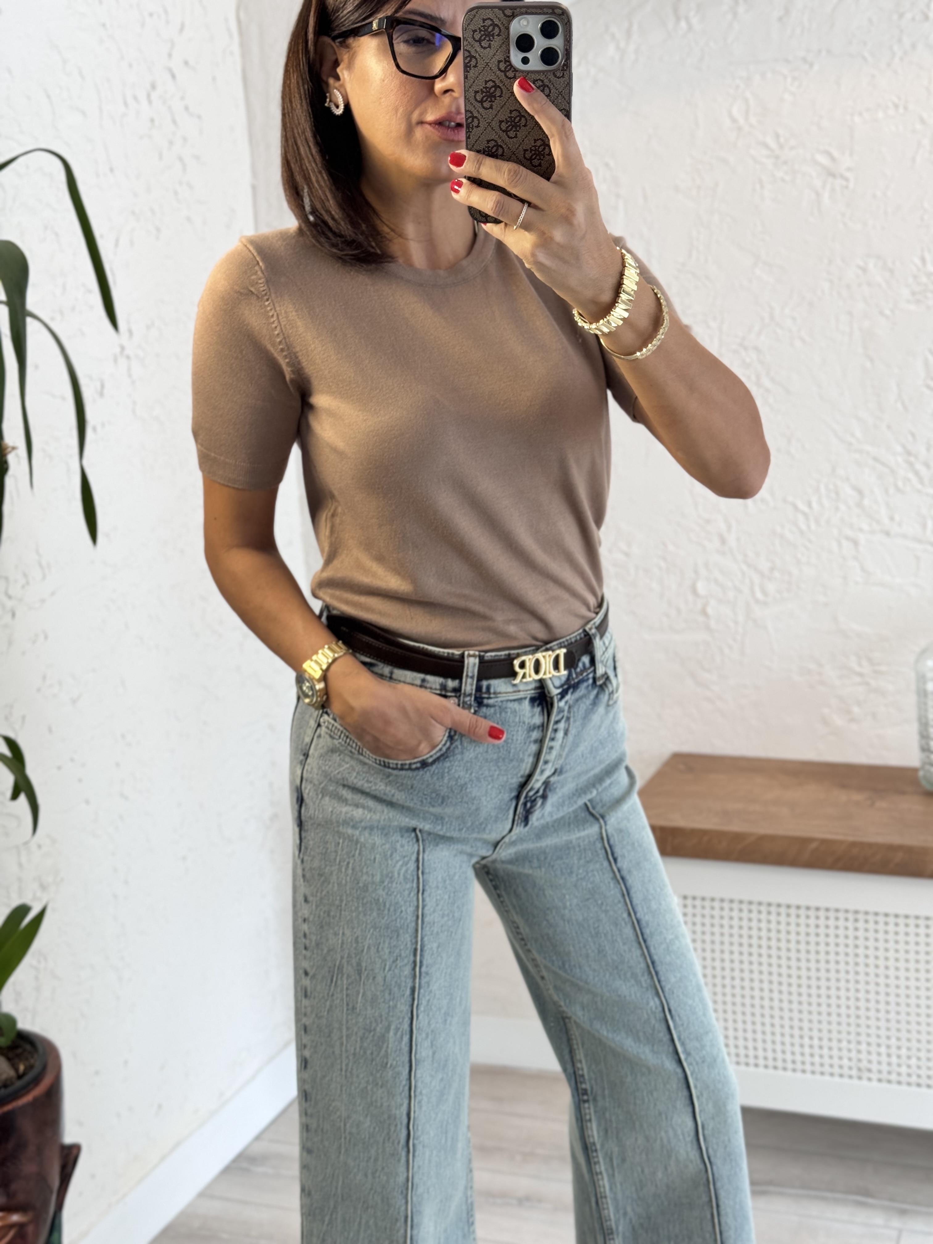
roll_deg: +3.5
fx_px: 1725
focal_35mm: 48
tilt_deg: -25.1
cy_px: 622
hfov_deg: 30.3
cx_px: 466
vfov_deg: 39.7
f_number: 1.78
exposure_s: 1/90
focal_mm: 6.76
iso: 100
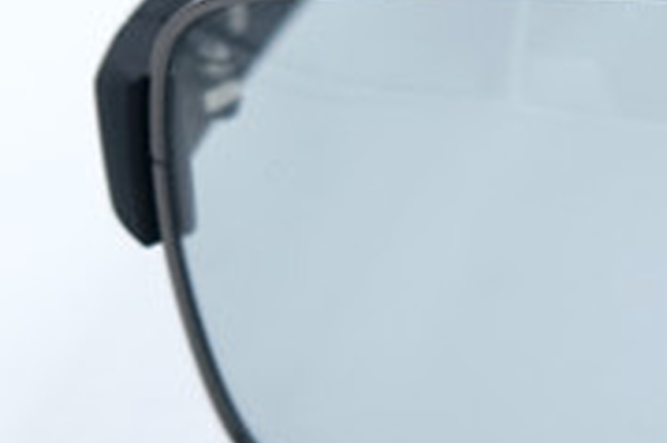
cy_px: 298
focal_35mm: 274
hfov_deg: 7.3
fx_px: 5072
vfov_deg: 5.0
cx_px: 1144
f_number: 3.6
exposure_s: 1/1000
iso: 250
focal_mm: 32.9
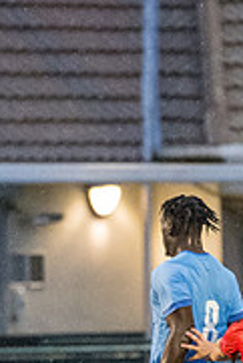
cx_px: 156
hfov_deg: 1.2
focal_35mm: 1117
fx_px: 11287
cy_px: 541
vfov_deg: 1.8
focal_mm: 200
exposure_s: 1/1000
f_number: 2.8
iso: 4000
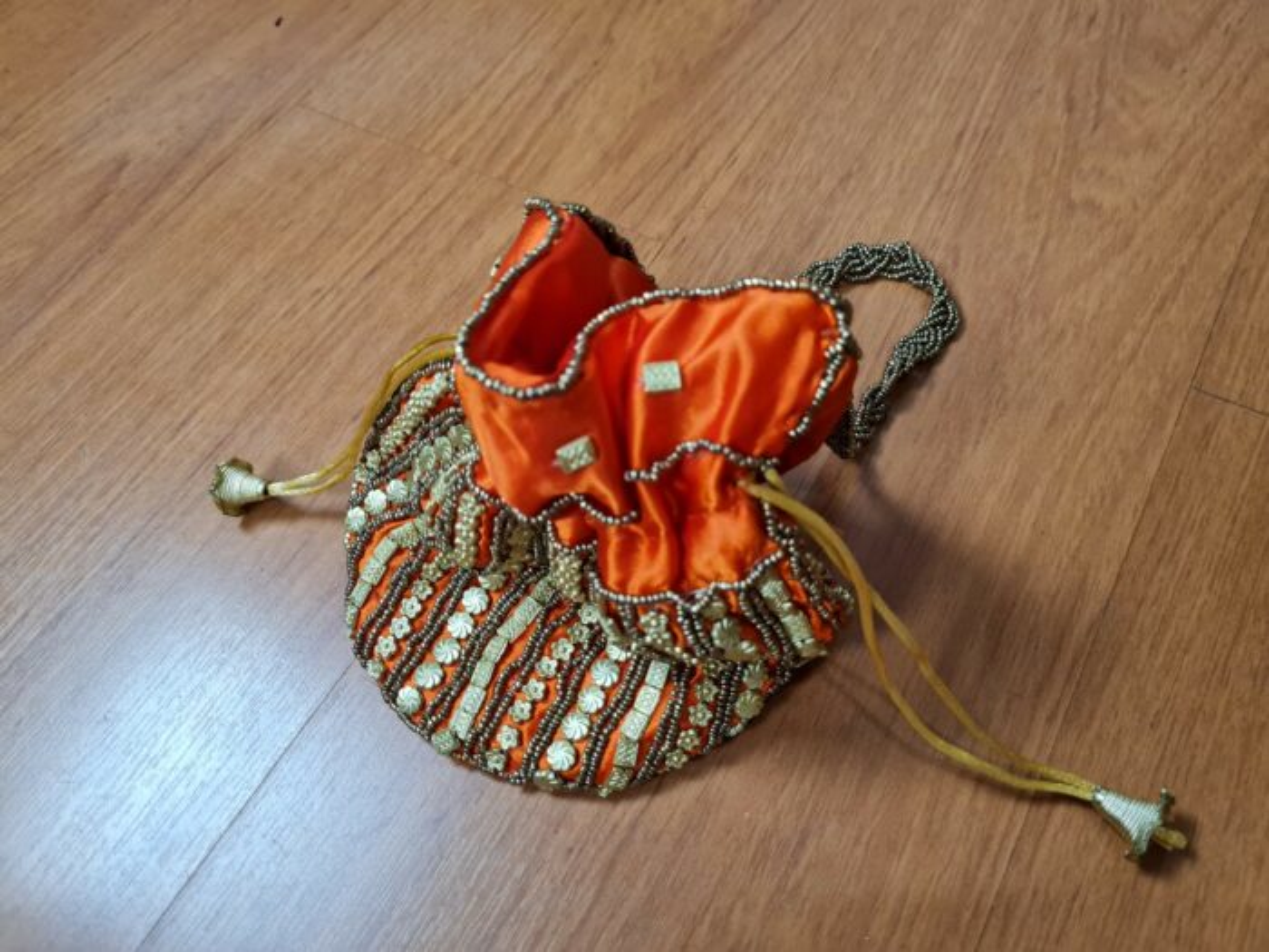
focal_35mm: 26
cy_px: 476
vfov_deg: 53.1
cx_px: 634
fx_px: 953
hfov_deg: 67.3
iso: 250
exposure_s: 1/120
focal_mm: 5.4
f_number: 1.8
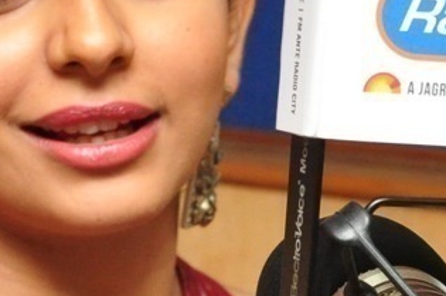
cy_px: 168
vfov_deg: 4.8
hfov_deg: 7.2
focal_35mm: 286
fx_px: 3538
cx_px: 236
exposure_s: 1/125
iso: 1600
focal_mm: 50
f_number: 8
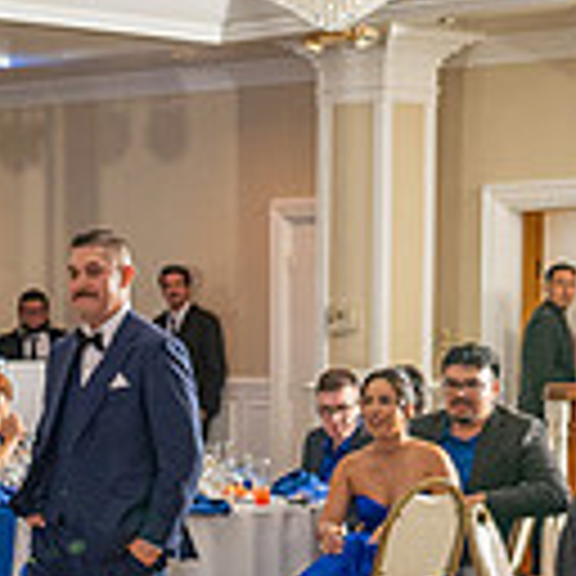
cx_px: -110
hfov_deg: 12.0
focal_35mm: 142
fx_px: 2673
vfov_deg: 12.1
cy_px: 609
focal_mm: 26
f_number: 3.2
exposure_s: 1/160
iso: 640
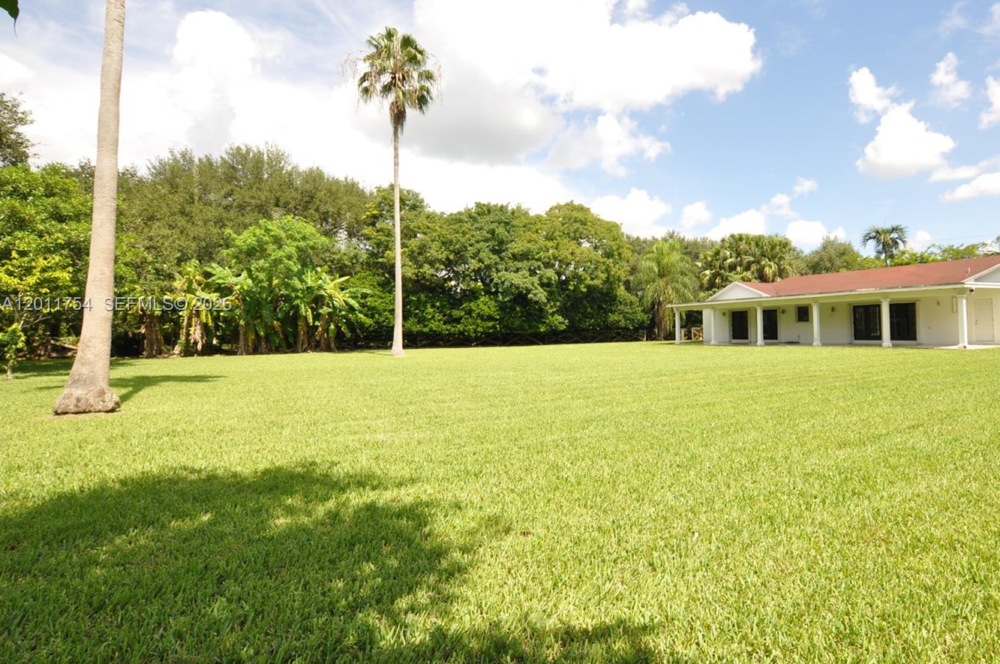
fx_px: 499
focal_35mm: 18
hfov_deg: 89.0
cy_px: 305
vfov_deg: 67.1
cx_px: 599
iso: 400
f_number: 8
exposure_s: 1/320
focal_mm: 10
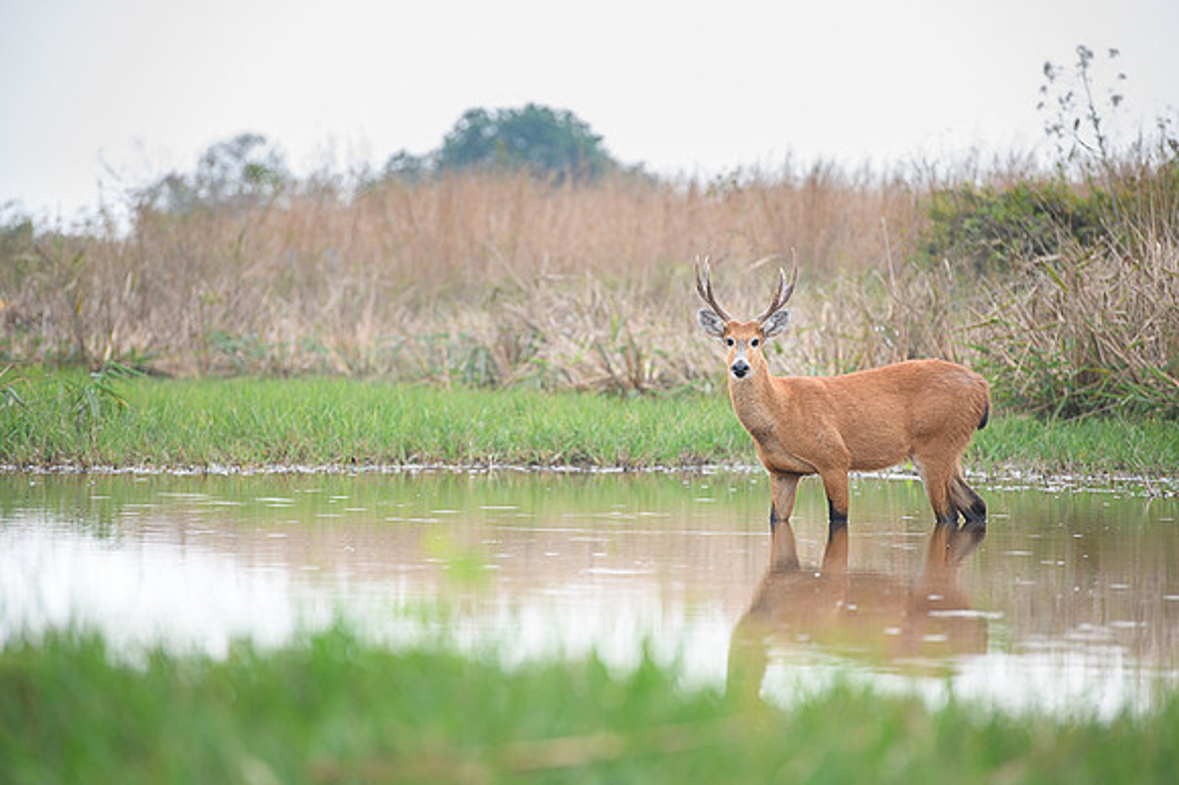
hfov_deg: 10.3
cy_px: 392
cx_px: 590
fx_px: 6546
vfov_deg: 6.9
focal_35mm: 200
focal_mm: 200
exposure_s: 1/1250
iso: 640
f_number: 4
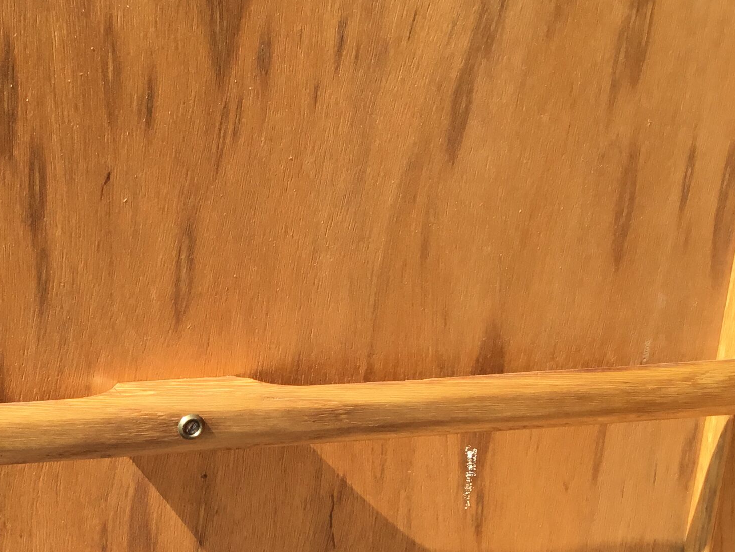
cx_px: 100
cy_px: 426
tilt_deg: -20.9
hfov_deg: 27.3
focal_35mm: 69
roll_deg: -2.6
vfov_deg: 21.1
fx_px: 1465
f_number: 2.4
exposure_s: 1/452
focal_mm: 3.3
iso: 25
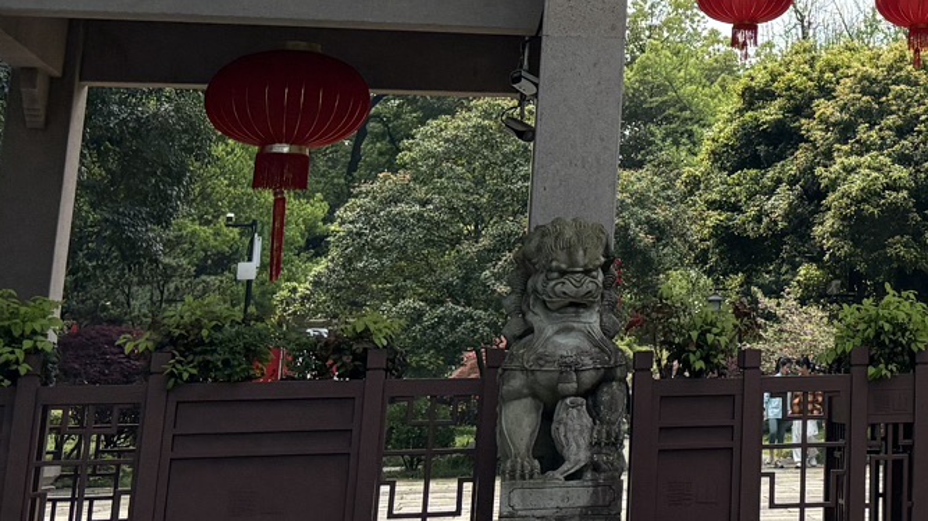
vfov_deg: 13.7
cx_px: 1208
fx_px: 2091
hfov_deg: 22.4
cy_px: -158
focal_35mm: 85
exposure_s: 1/3650
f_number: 1.6
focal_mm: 5.96
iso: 50
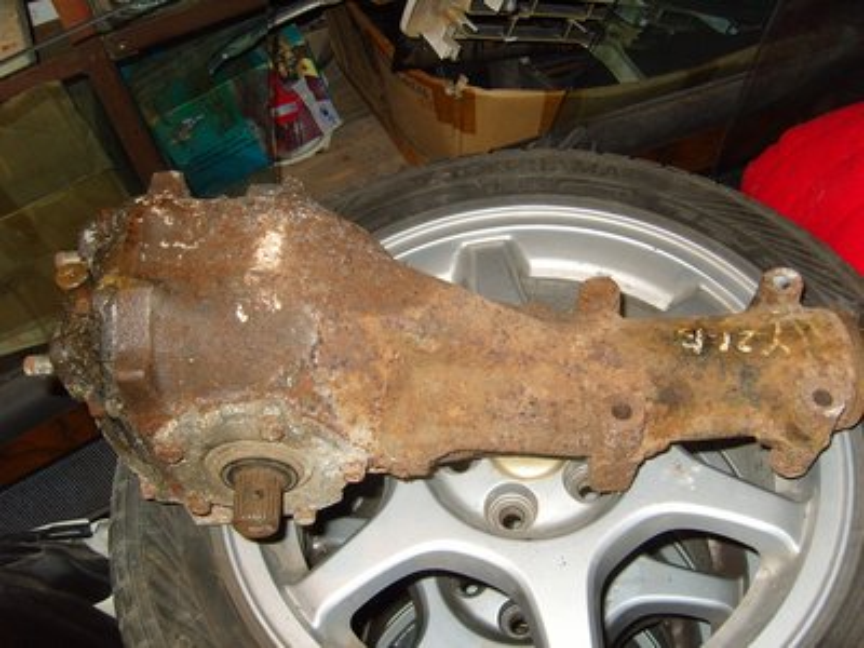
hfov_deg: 52.6
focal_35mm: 35
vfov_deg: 40.7
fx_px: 874
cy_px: 324
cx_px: 432
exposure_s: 1/30
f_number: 2.8
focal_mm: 7.4
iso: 100
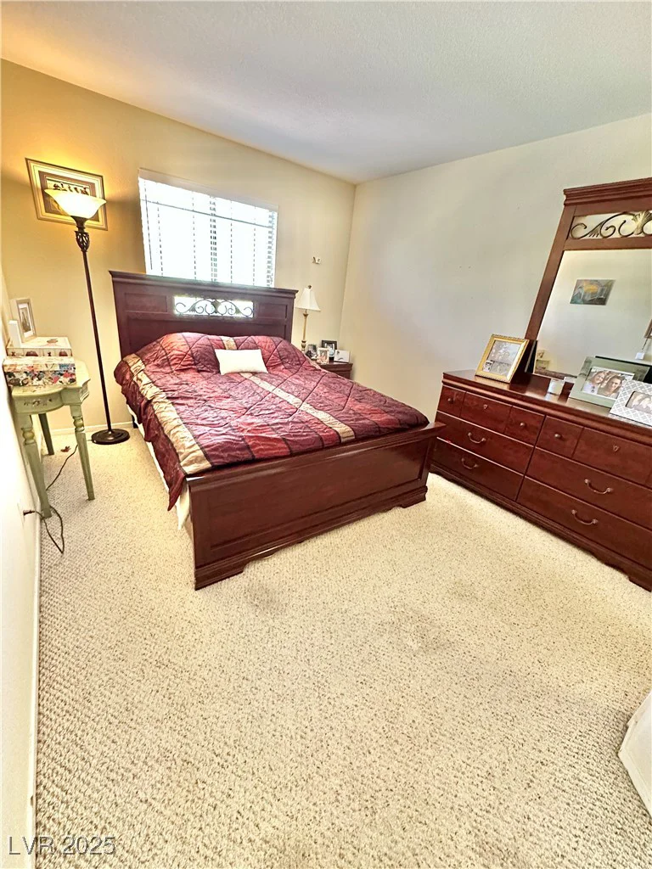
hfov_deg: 85.7
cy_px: 434
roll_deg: -7.4
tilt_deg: -21.5
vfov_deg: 102.1
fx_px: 352
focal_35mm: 14
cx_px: 326
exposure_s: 1/60
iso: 500
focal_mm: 2.22
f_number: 2.2
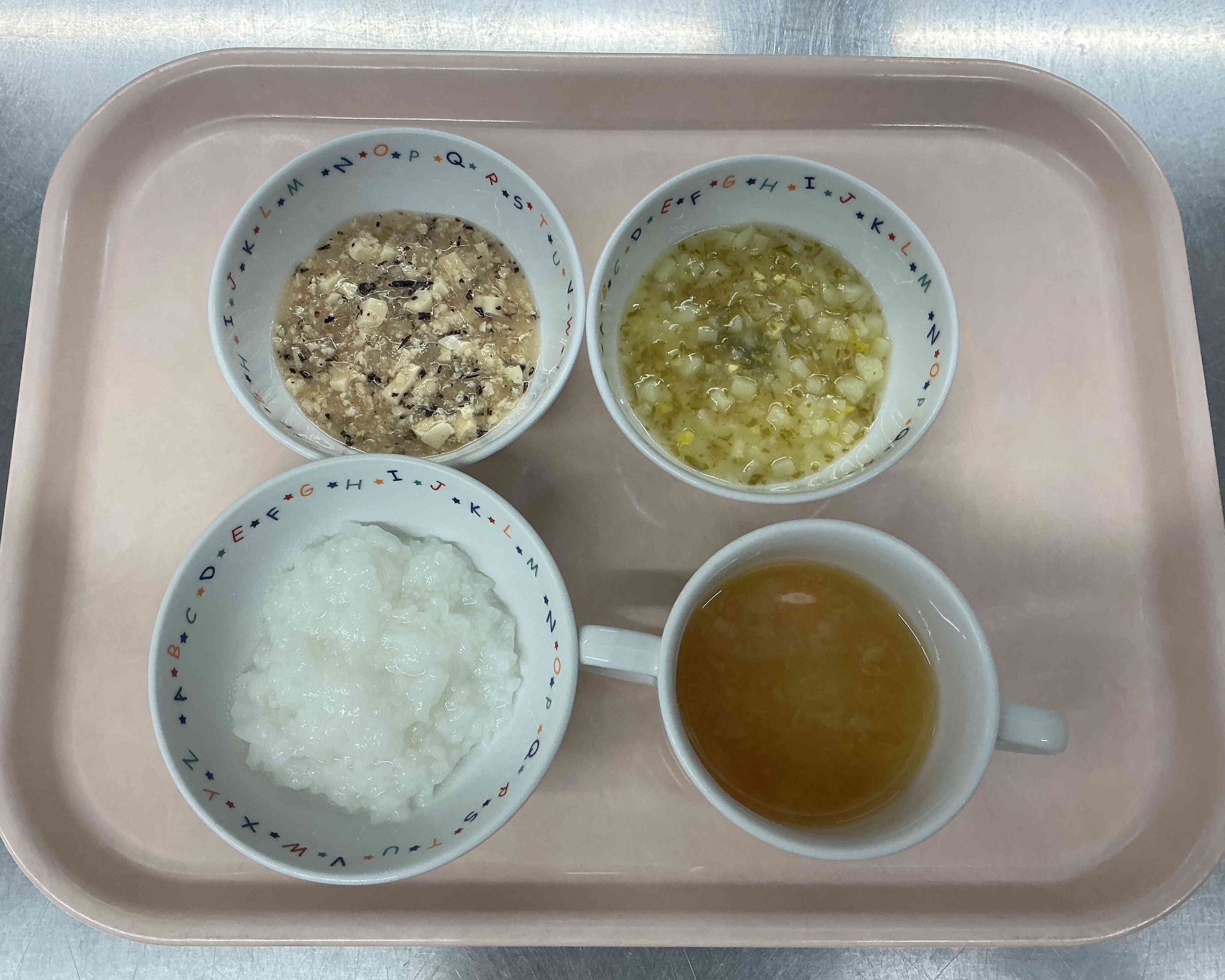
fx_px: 1124
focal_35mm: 31
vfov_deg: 47.1
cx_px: 560
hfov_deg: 57.1
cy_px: 491
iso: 64
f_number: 1.8
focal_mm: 3
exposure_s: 1/120
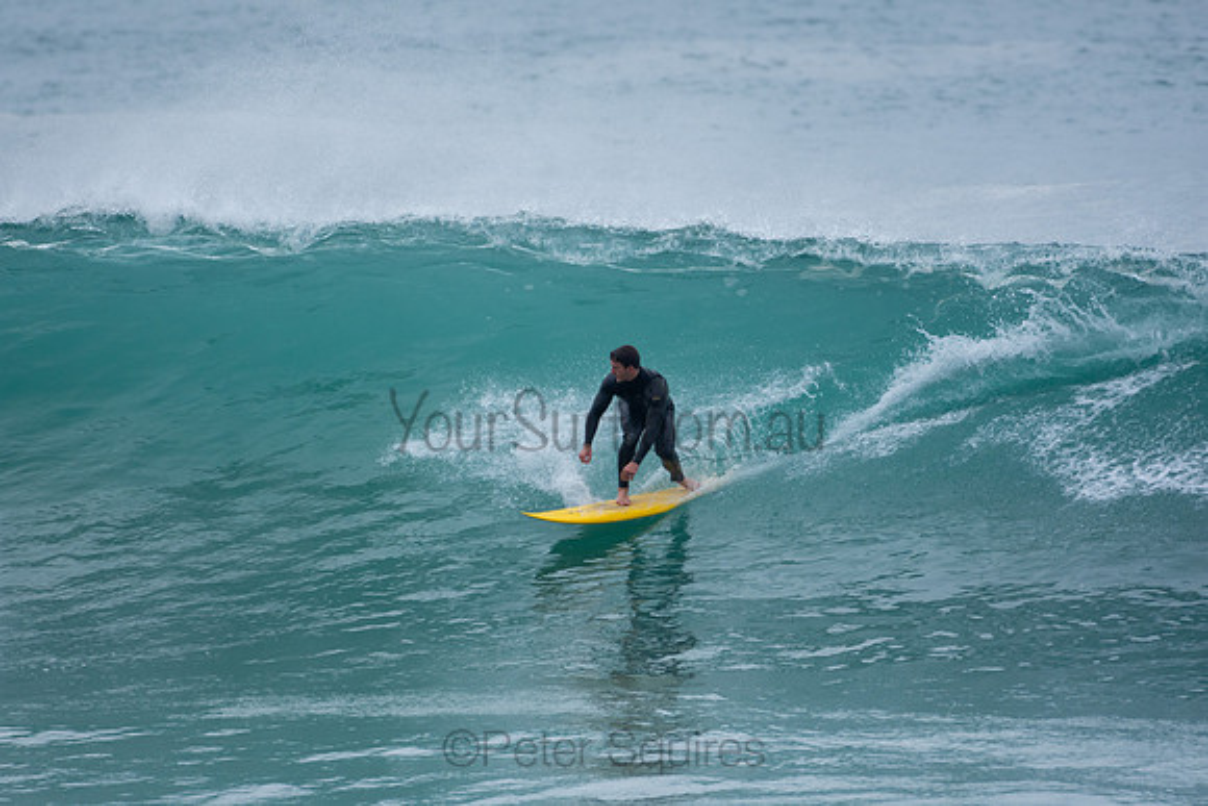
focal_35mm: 750
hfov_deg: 2.7
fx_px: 25171
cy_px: 403
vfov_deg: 1.8
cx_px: 604
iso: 280
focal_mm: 500
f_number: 5.6
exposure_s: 1/1000
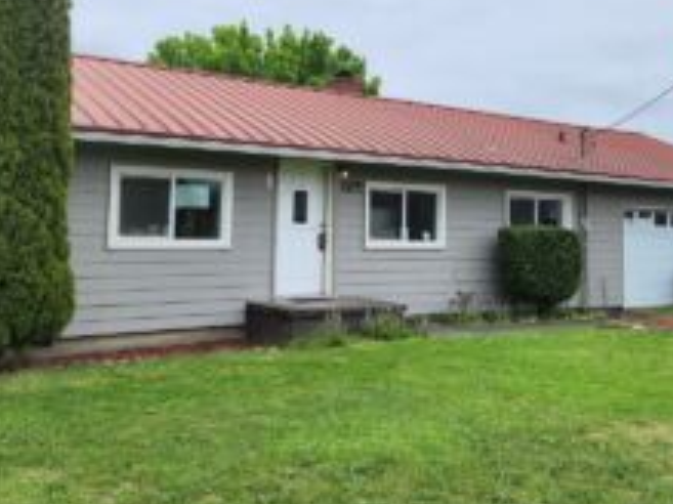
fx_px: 816
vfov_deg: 34.0
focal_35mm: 42
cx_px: 387
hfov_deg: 44.7
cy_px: 166
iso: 20
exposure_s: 1/1550
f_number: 1.8
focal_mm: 5.4
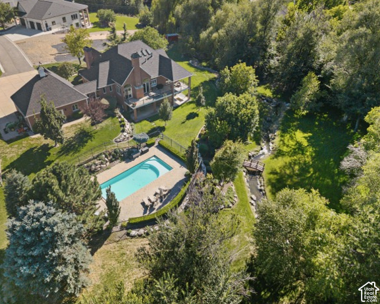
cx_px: 175
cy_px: 148
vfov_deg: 54.9
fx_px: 292
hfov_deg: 66.0
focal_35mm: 26
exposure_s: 1/120
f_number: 1.8
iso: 770
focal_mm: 8.67
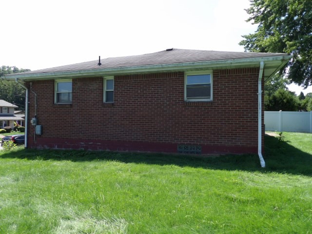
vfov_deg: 56.8
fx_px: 216
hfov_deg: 71.6
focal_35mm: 24
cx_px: 156
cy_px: 117
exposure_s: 1/528
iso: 100
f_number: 3.2
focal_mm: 4.3
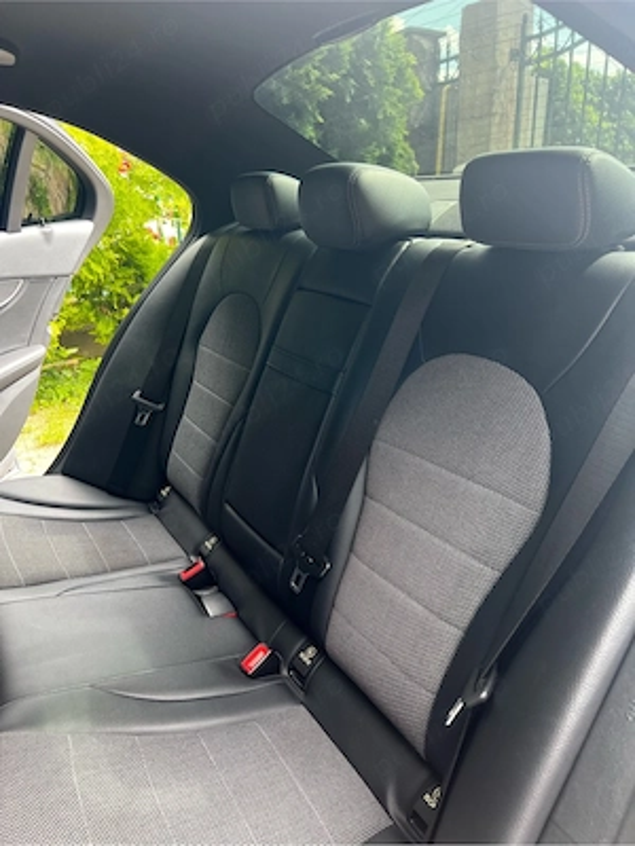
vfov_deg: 67.3
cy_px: 423
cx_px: 318
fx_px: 636
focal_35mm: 26
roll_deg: +1.1
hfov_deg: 53.1
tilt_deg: -19.2
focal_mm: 5.7
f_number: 1.5
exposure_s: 1/121
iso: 80
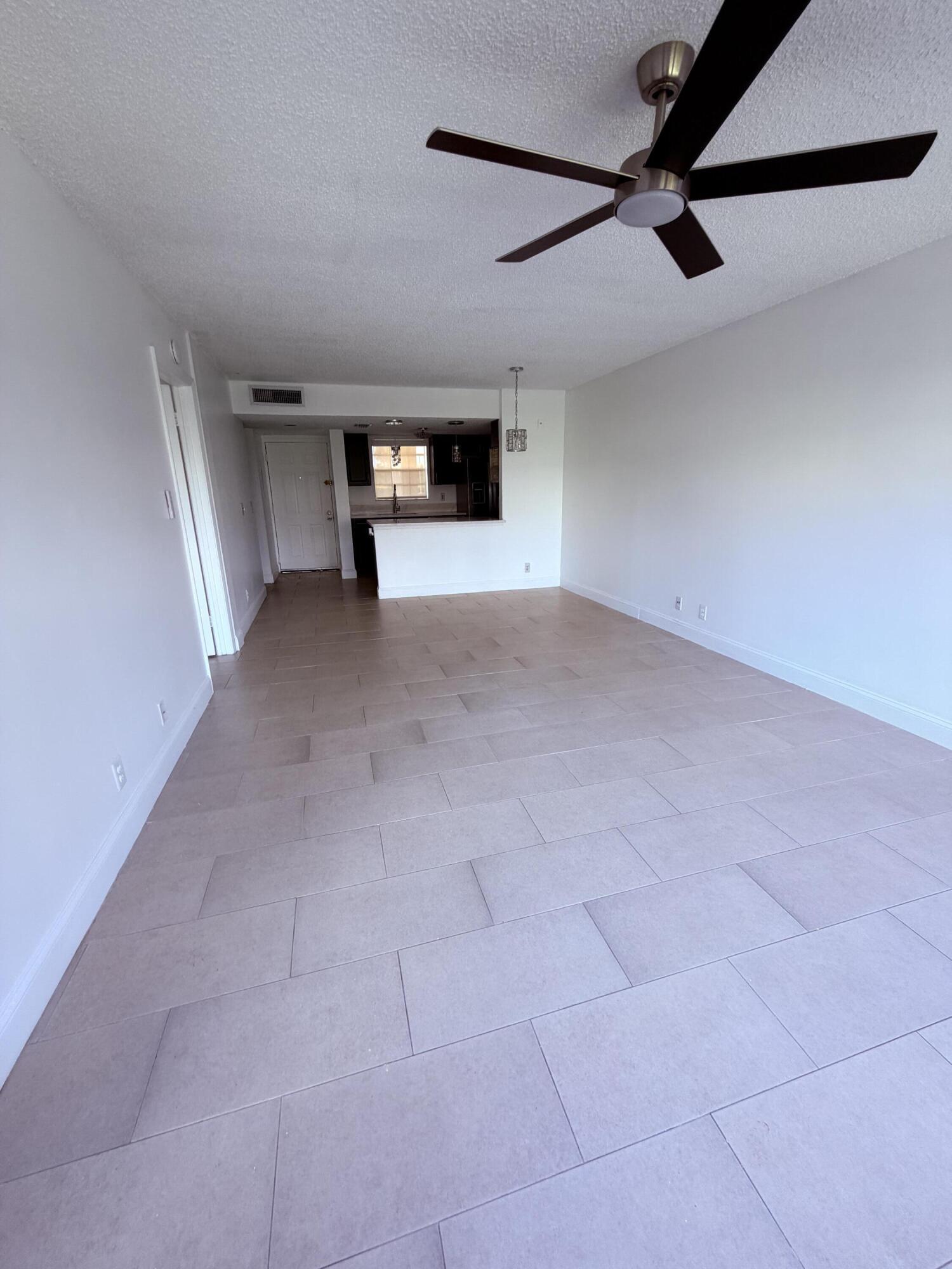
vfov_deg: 102.1
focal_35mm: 14
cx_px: 476
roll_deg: +0.4
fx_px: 513
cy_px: 634
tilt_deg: -16.1
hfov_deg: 85.7
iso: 80
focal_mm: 2.22
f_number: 2.2
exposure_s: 1/121
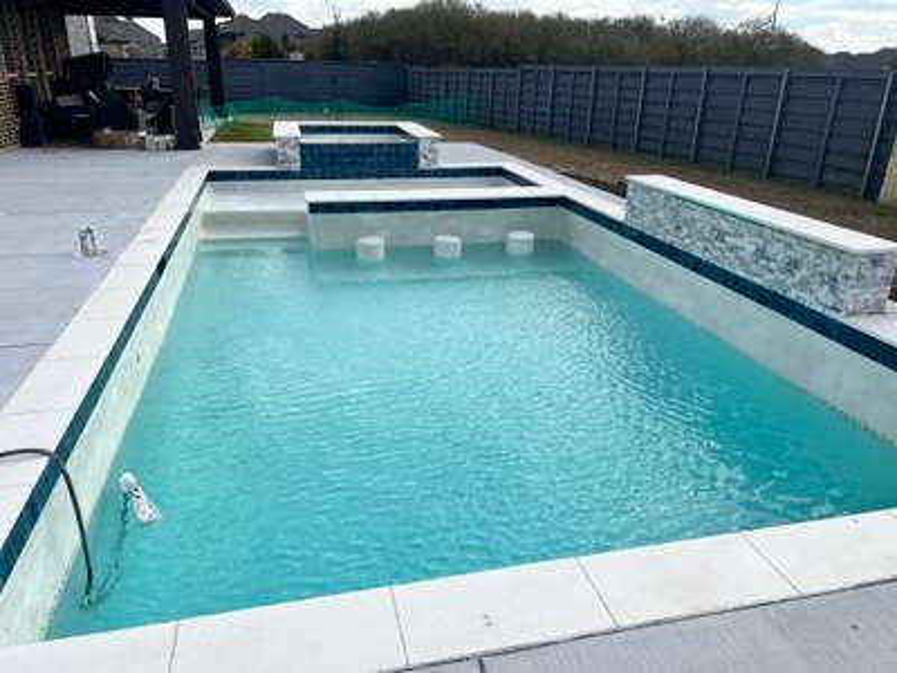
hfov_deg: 67.3
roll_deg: +0.6
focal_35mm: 26
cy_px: 336
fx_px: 674
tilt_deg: -19.6
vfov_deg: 53.1
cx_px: 448
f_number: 1.5
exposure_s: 1/3704
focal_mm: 5.7
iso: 50
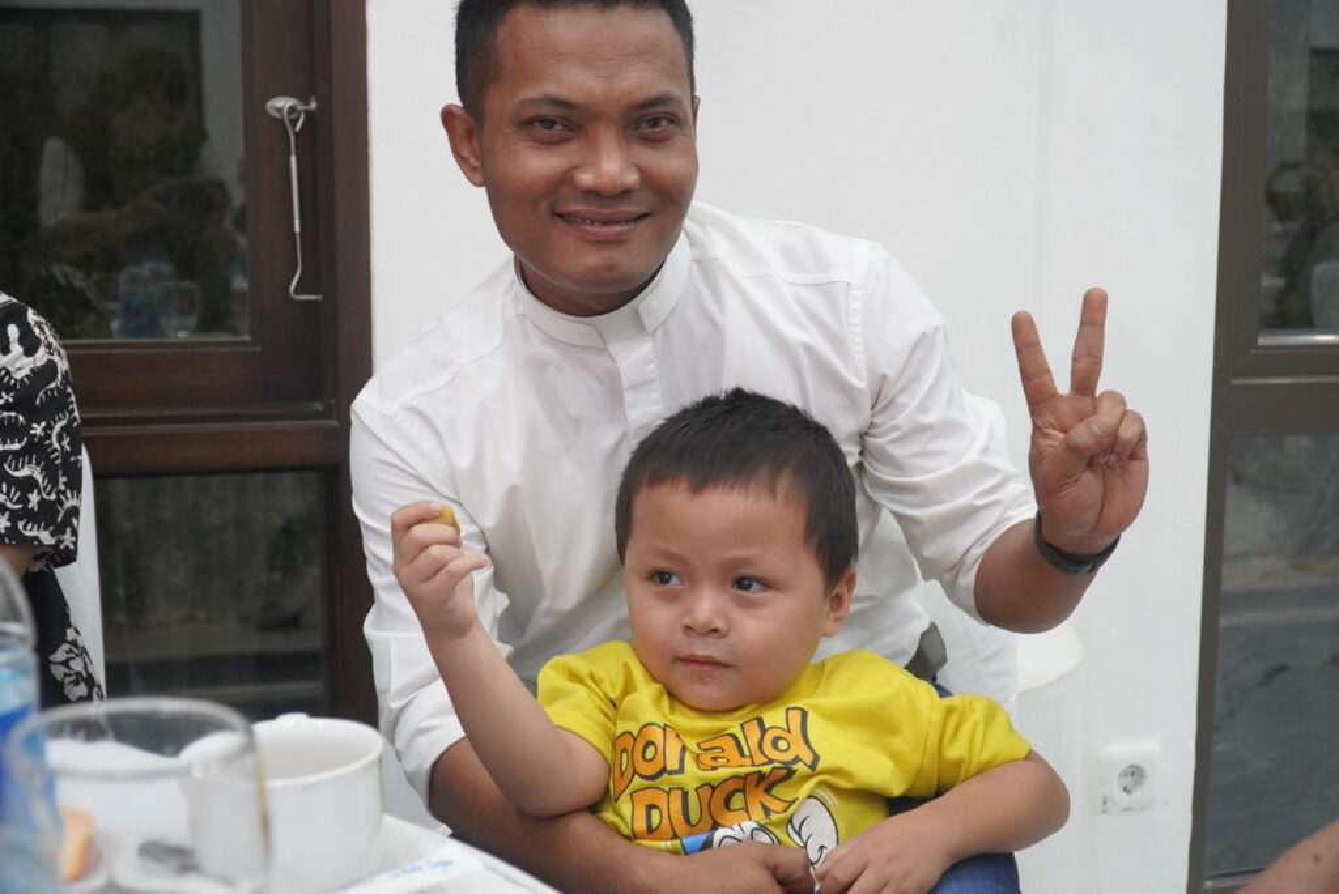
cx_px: 670
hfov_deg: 47.9
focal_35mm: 40
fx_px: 1507
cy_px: 447
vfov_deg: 33.1
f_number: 4
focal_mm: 27
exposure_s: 1/160
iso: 3200
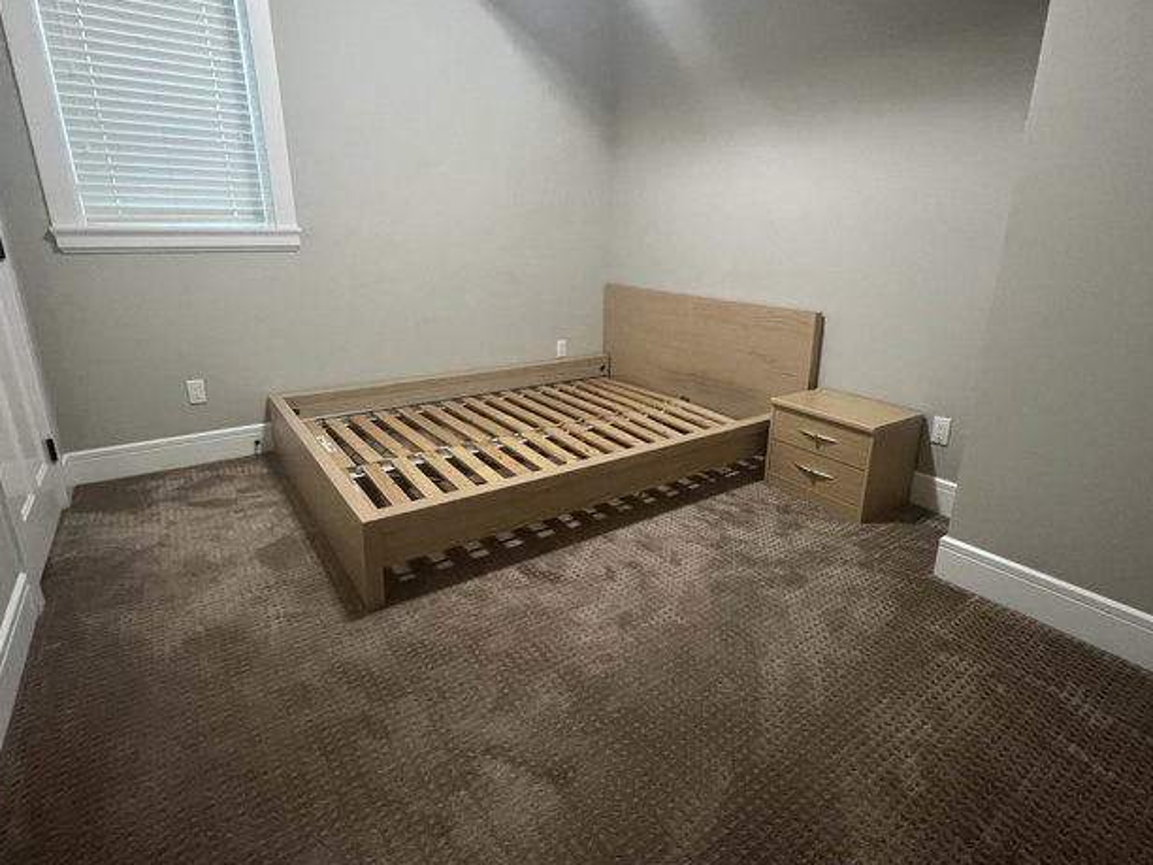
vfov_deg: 74.7
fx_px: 566
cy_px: 409
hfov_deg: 90.9
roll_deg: -0.8
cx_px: 616
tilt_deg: -16.7
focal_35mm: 17
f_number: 1.8
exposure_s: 1/60
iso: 800
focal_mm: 1.57
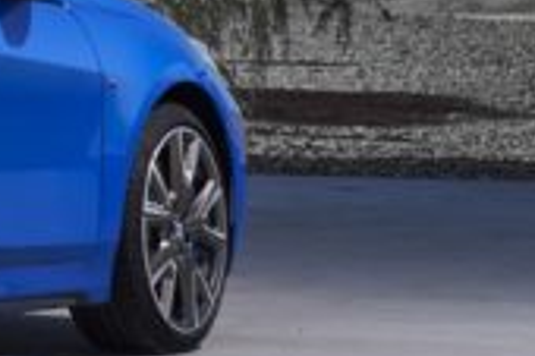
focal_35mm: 289
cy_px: -336
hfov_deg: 6.7
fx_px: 4291
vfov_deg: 4.7
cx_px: -806
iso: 200
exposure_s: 1/200
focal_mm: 48
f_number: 8
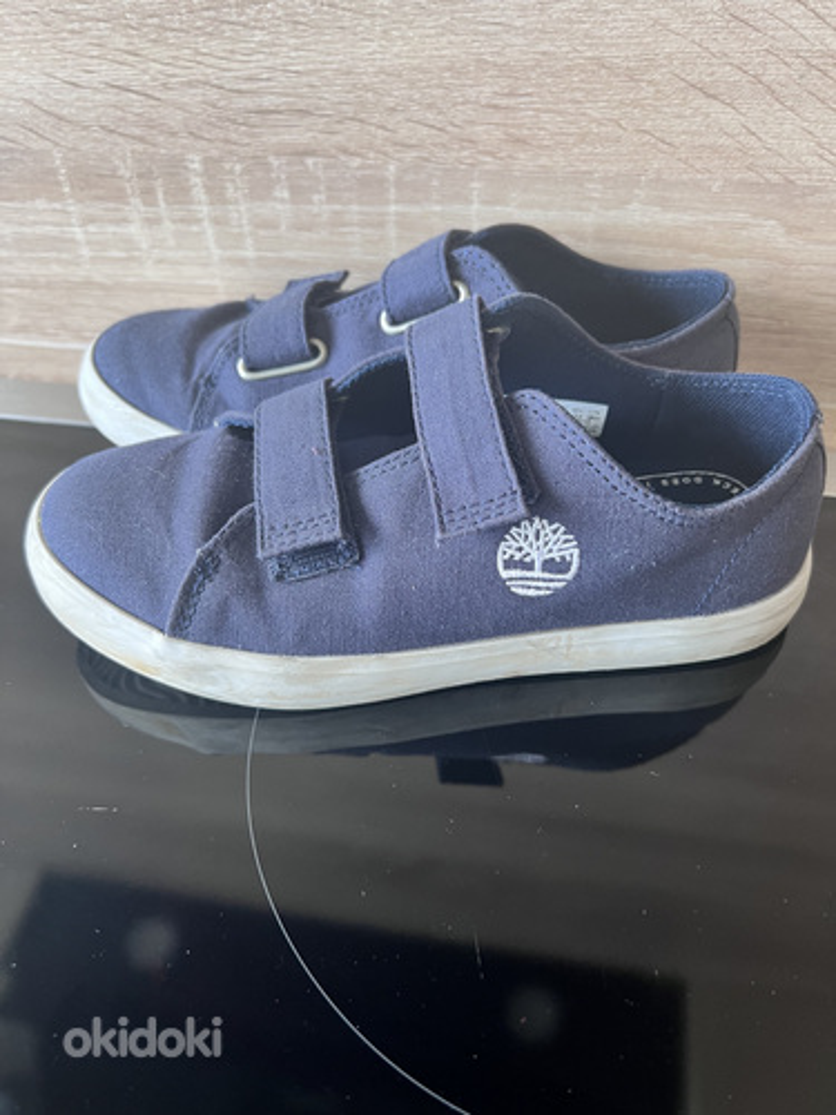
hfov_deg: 53.1
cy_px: 558
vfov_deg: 67.3
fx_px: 837
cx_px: 418
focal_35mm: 26
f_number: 1.5
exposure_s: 1/60
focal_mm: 5.7
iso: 160
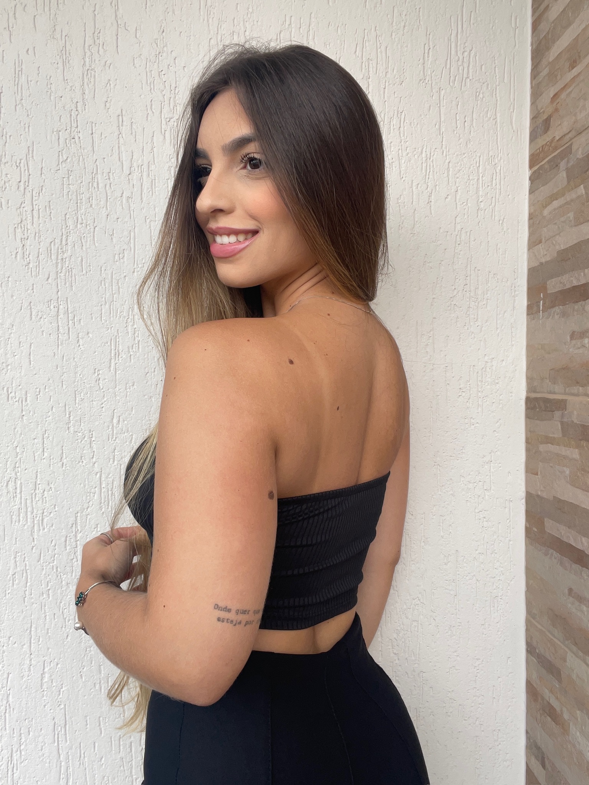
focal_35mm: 30
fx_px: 681
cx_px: 294
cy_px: 392
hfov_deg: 46.8
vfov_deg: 60.0
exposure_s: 1/121
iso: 40
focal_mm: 2.71
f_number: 2.2
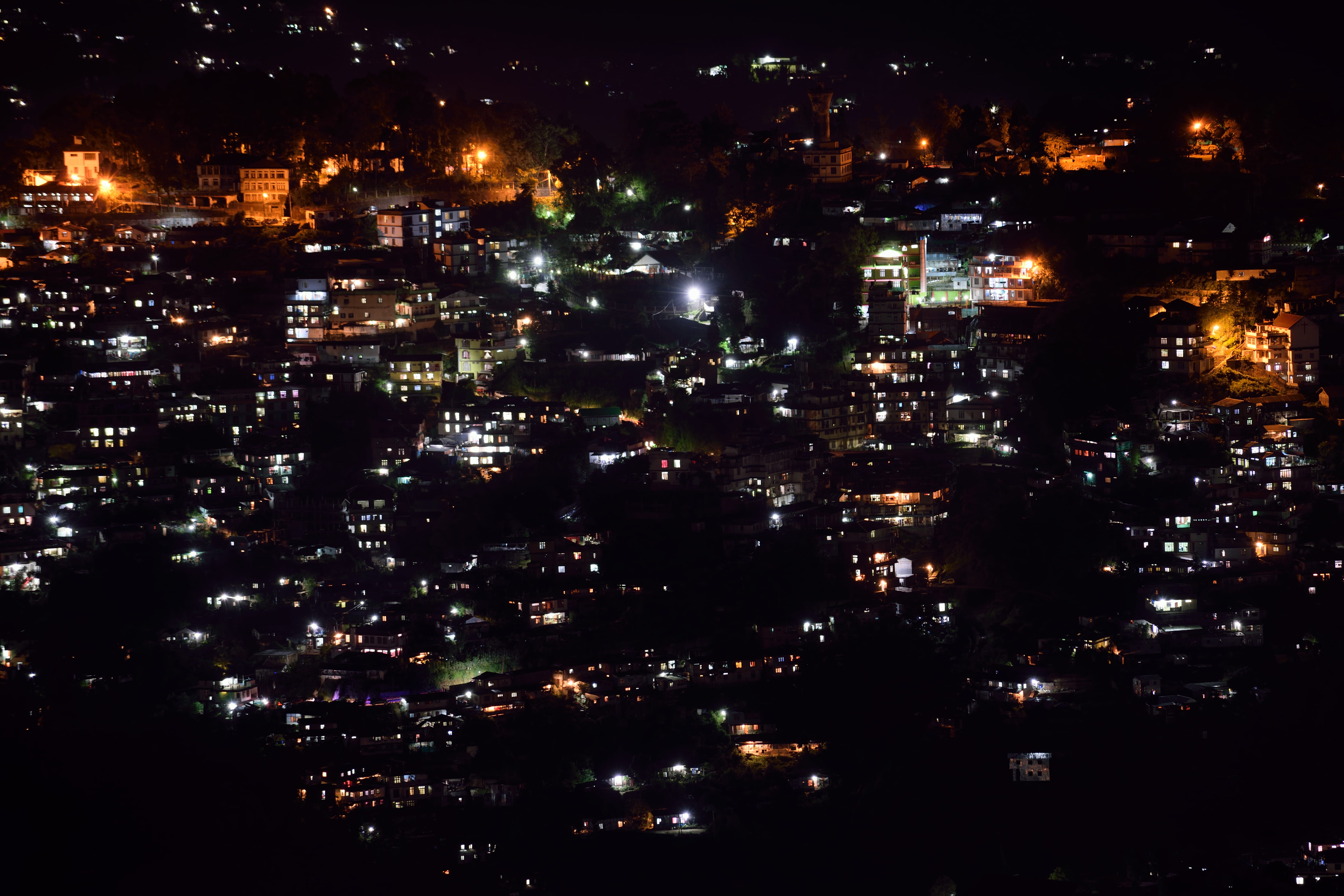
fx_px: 7559
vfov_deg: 6.8
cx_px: 672
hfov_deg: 10.2
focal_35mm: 202
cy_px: 448
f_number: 4.8
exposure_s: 20
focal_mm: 135
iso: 100
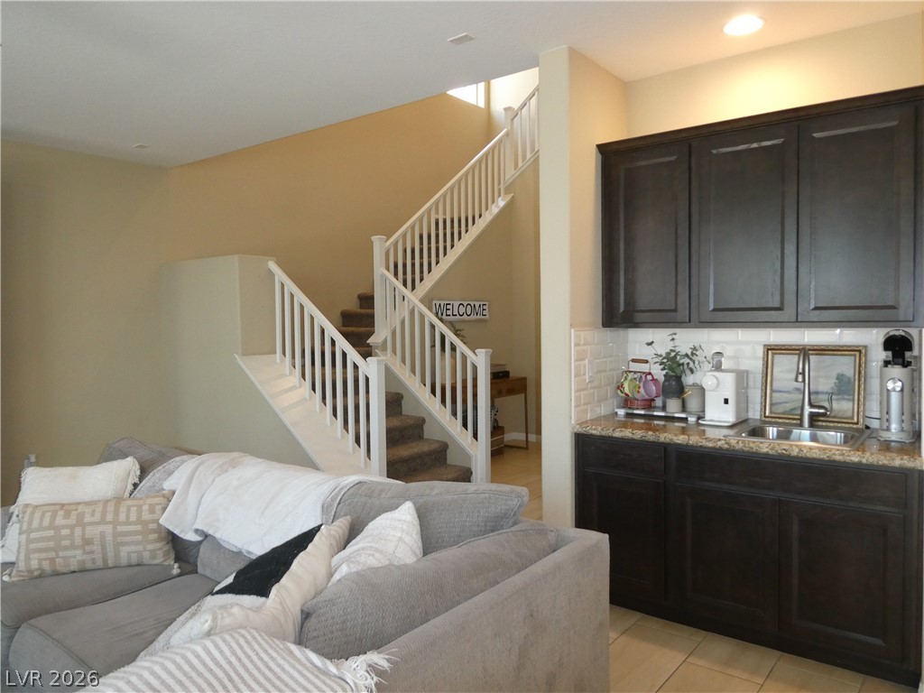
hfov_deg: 71.6
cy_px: 346
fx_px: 641
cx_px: 462
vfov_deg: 56.8
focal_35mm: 24
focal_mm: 4.3
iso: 320
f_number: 3.3
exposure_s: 1/30
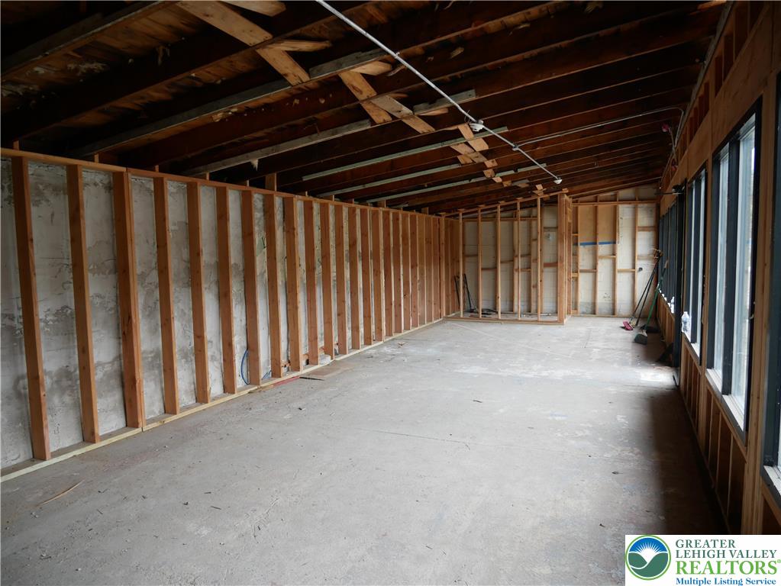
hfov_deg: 71.6
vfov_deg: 56.8
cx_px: 390
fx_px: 542
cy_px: 293
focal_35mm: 24
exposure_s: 1/60
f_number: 3.5
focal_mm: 12
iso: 400
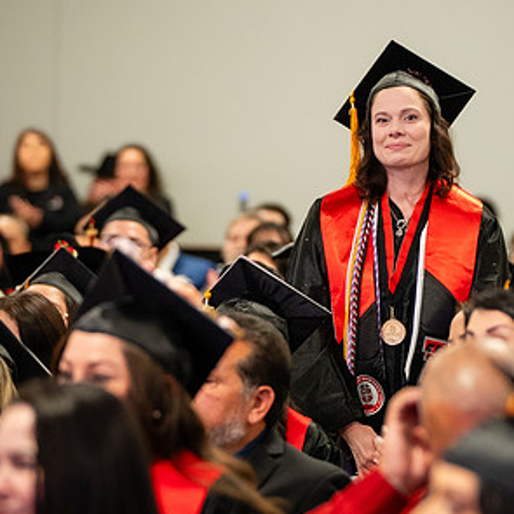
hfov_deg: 6.6
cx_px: 382
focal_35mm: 266
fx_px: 4469
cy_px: 225
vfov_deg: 6.6
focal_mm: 134
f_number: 2.8
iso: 2500
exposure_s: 1/160
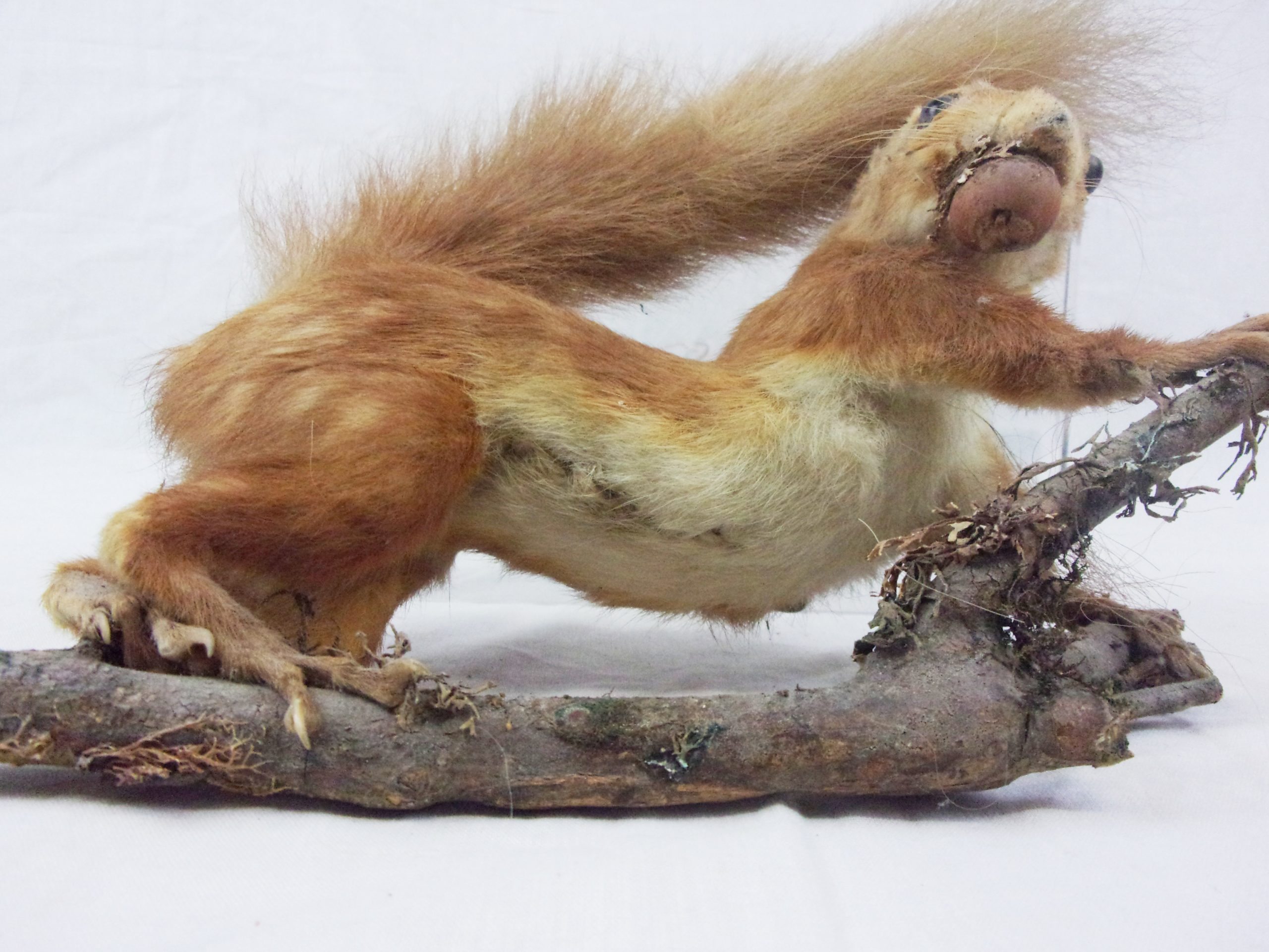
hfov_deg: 63.4
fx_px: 1026
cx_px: 634
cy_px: 476
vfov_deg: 49.7
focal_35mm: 28
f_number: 3.9
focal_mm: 5.1
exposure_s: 1/125
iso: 432
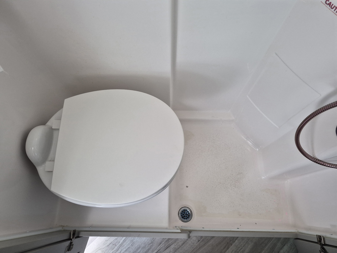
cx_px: 168
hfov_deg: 73.9
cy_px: 126
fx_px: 224
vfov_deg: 58.9
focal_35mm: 23
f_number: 1.8
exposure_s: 1/120
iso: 500
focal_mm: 5.4
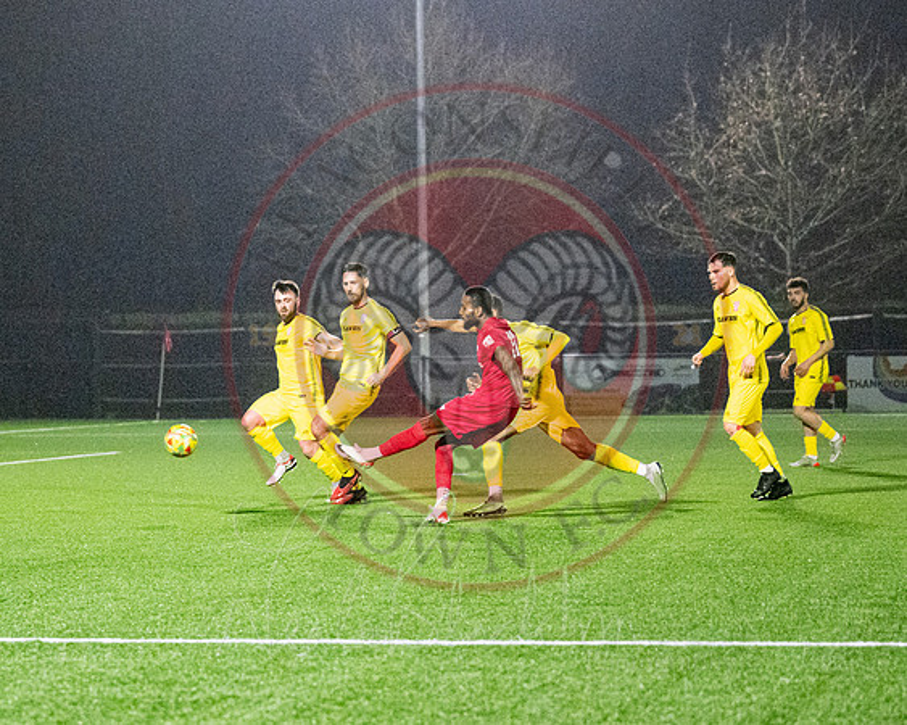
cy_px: 456
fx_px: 3825
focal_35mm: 143
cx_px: 254
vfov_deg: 10.8
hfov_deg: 13.5
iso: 8000
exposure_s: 1/1000
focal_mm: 75
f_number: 2.8
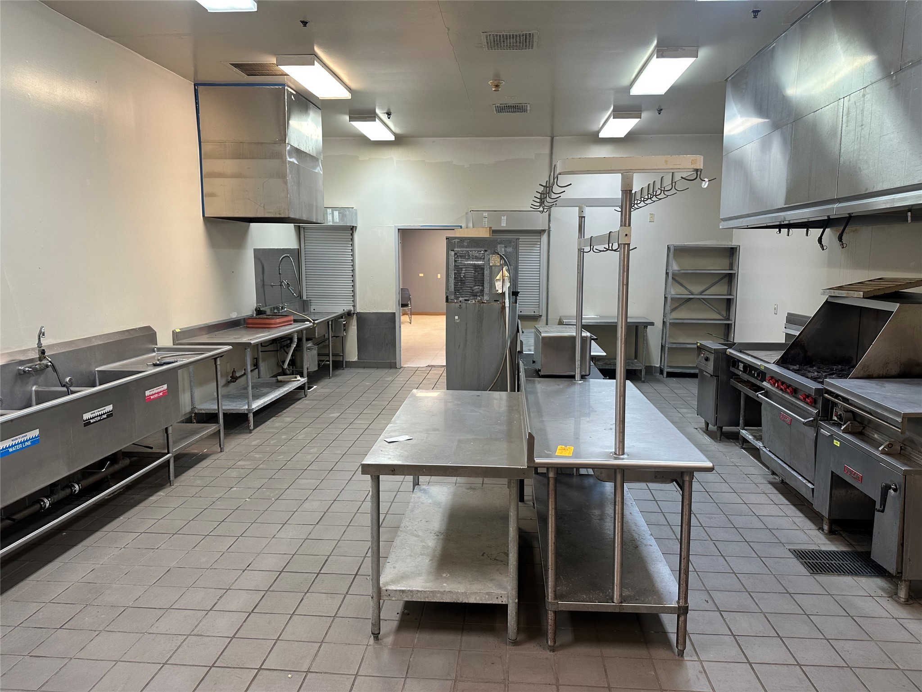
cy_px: 346
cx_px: 461
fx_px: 639
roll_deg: +0.0
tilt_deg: -6.5
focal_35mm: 24
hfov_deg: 71.6
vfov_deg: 56.8
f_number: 1.78
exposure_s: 1/60
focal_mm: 6.86
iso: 125
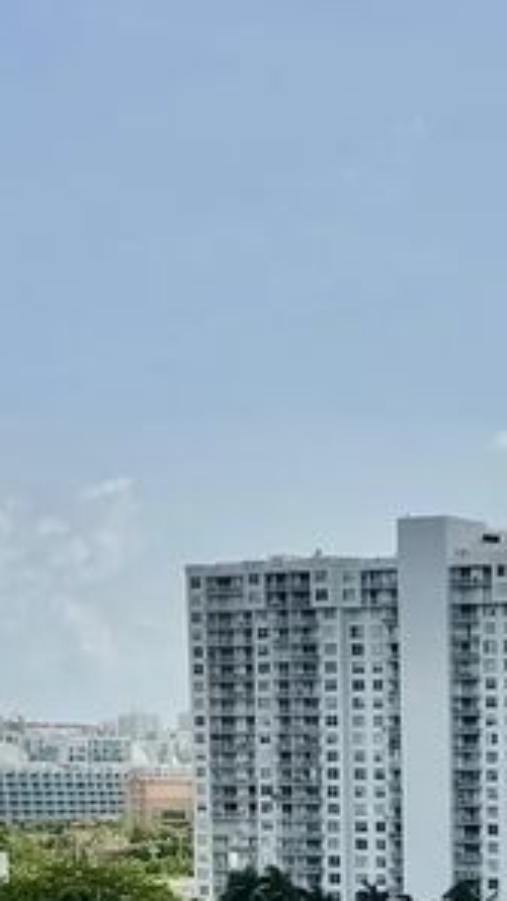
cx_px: 798
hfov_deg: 12.6
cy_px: 965
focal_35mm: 90
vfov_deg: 22.5
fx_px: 2152
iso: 80
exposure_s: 1/9009
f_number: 1.78
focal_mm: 6.76
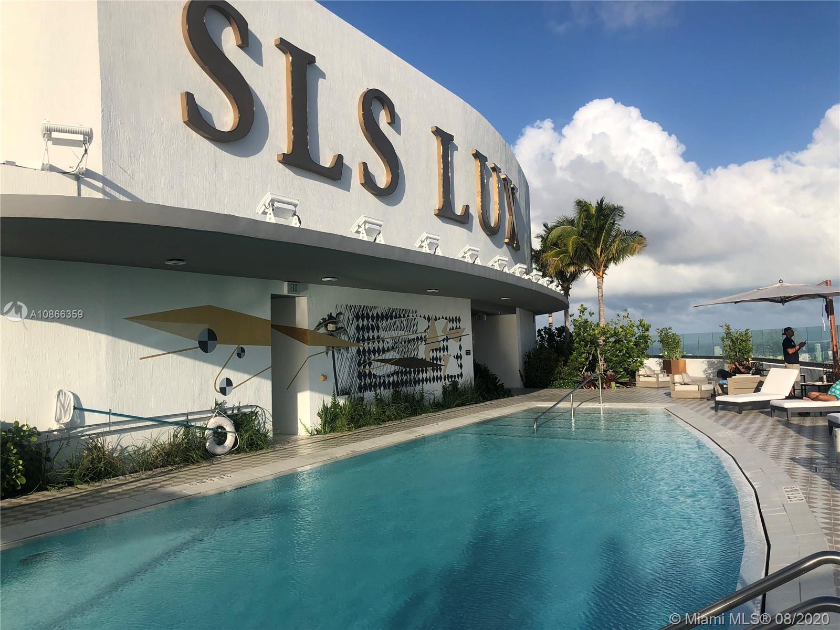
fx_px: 679
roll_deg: +2.0
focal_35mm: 28
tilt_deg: +3.3
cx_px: 420
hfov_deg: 63.4
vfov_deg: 49.7
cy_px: 315
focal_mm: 4
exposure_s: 1/3003
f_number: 1.8
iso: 20
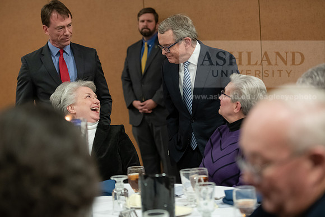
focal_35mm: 82
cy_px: 108
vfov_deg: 16.7
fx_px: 740
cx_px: 162
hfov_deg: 24.8
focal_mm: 82
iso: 3200
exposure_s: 1/200
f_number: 3.2
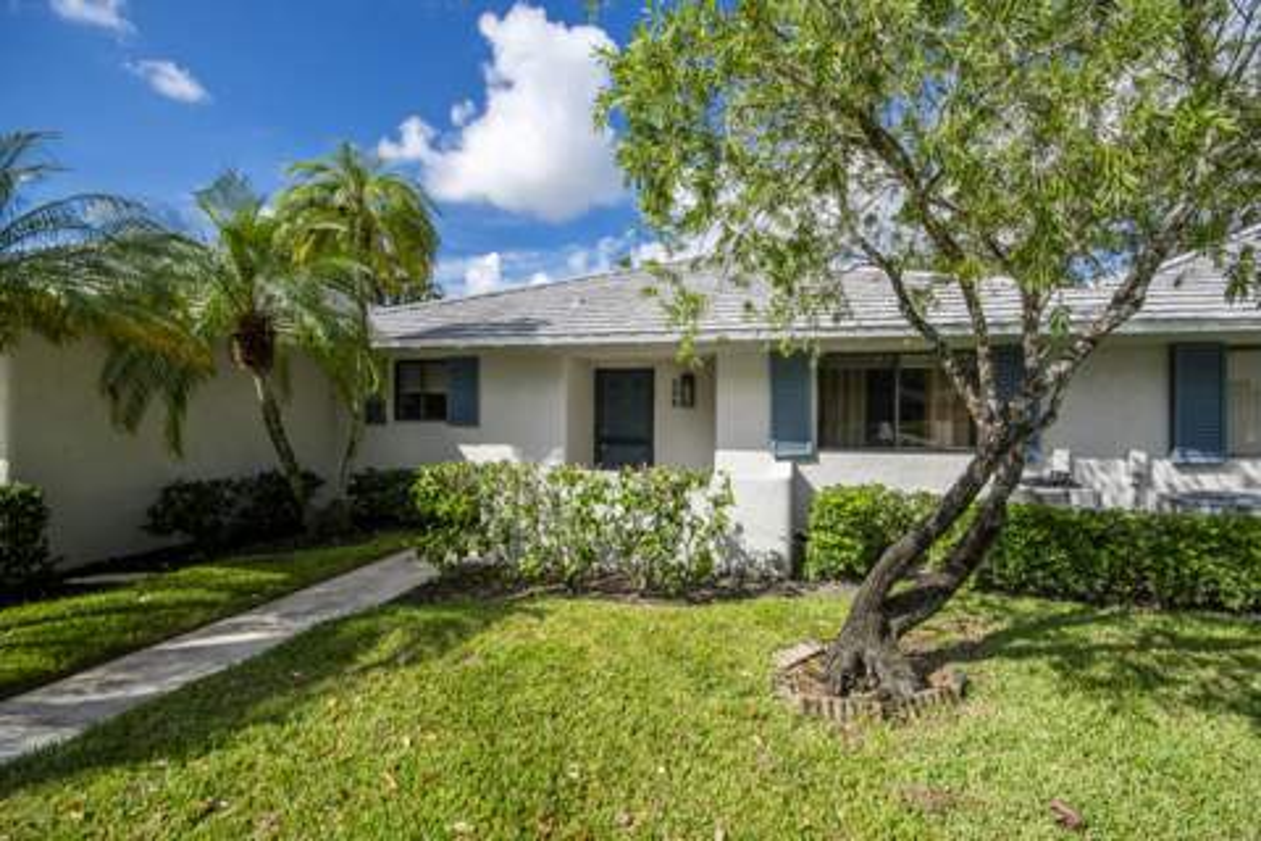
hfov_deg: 100.4
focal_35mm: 15
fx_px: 525
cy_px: 420
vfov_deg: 77.3
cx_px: 630
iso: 100
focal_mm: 10
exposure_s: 1/400
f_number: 8
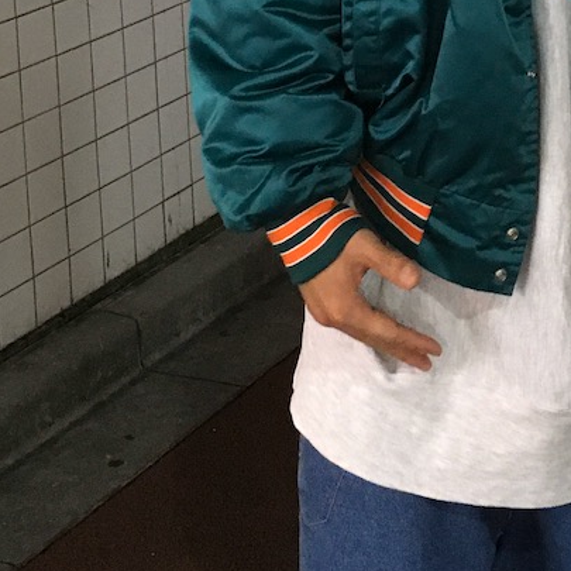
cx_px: 337
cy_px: -200
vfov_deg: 19.5
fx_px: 1512
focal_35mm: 81
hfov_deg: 21.4
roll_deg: +2.7
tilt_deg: -6.8
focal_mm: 4.15
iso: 200
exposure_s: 1/15
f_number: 2.2
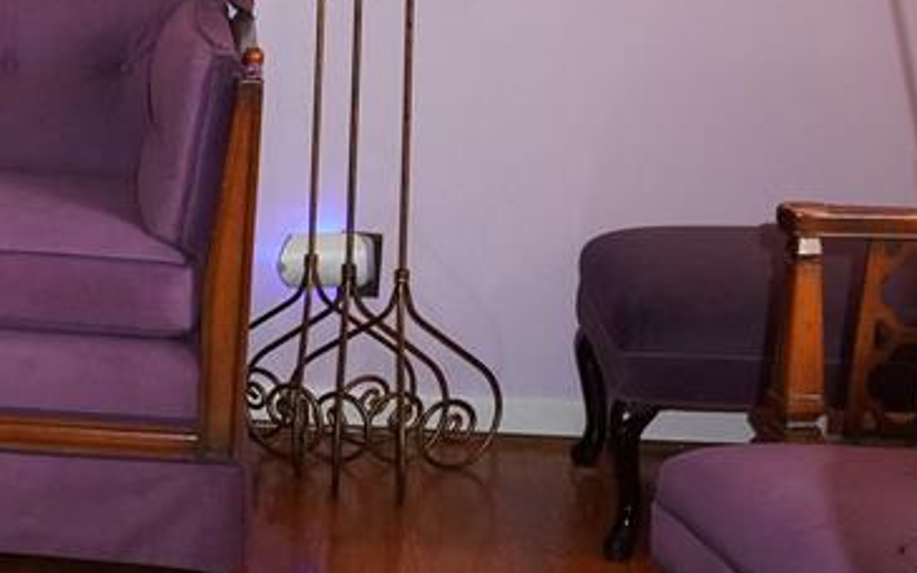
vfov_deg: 15.5
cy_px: -45
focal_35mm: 82
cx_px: -181
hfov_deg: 23.2
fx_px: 2045
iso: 3200
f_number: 9
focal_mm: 19.1
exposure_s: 1/30
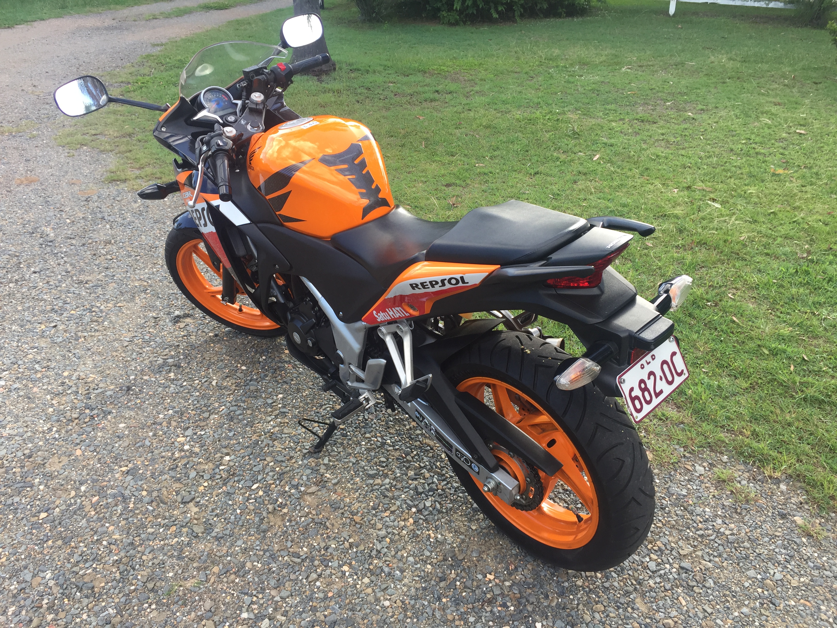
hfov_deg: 61.7
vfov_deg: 48.2
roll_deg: -4.1
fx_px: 701
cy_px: 314
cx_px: 418
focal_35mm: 29
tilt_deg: -27.2
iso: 32
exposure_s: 1/214
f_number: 2.2
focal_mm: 4.15
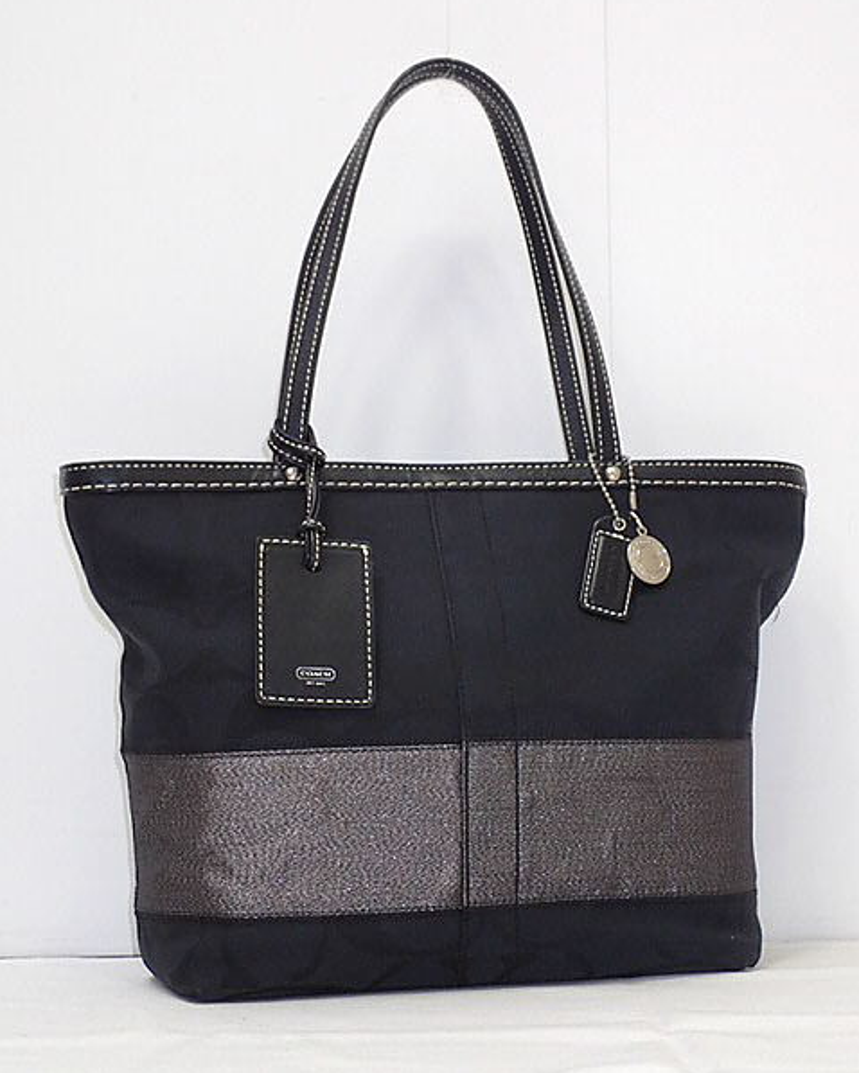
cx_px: 430
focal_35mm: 68
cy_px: 521
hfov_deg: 22.5
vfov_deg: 27.9
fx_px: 2160
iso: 320
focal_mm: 11.78
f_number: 3.8
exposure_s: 1/60
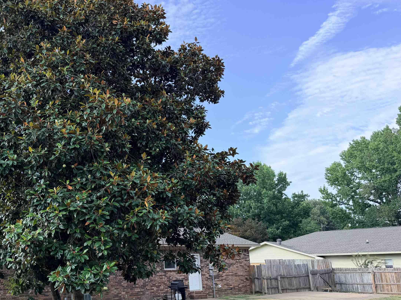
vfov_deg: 41.7
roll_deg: +1.7
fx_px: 394
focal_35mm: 34
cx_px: 134
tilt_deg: +14.6
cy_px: 165
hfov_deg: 52.9
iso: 100
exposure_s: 1/1689
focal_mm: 6.76
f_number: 1.78
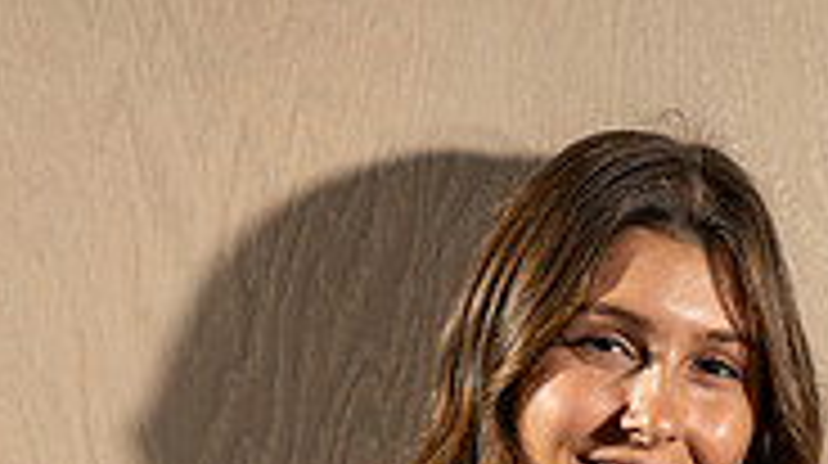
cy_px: 969
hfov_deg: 13.5
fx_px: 3487
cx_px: 436
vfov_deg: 7.3
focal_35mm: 159
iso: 1000
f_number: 7.1
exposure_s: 1/250
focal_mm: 62
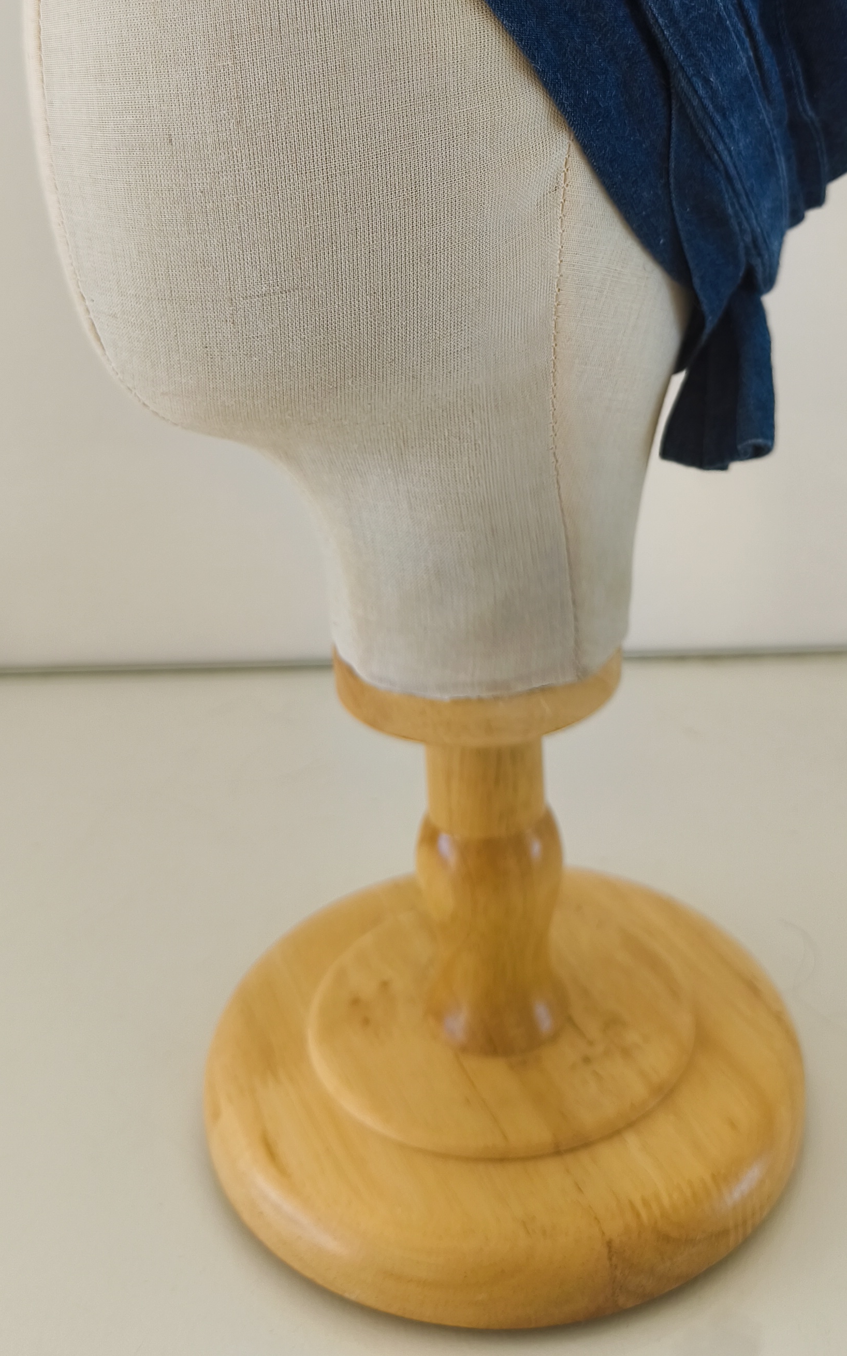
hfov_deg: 33.6
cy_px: 336
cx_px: 466
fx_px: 1404
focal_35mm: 38
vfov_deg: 49.4
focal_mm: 6.14
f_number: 1.65
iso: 125
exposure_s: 1/100
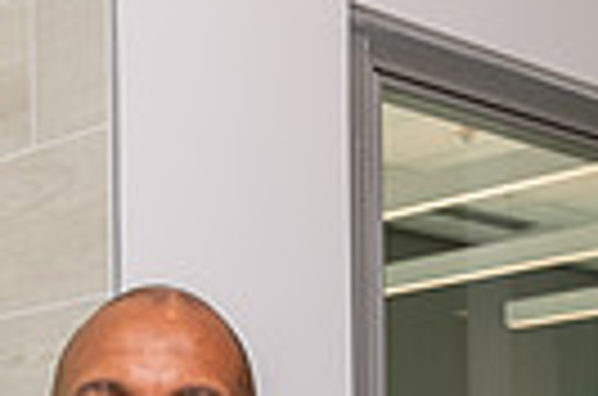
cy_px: 587
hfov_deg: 19.0
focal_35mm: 105
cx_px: 9
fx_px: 1740
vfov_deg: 12.4
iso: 64
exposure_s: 1/100
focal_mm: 24
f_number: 4.5
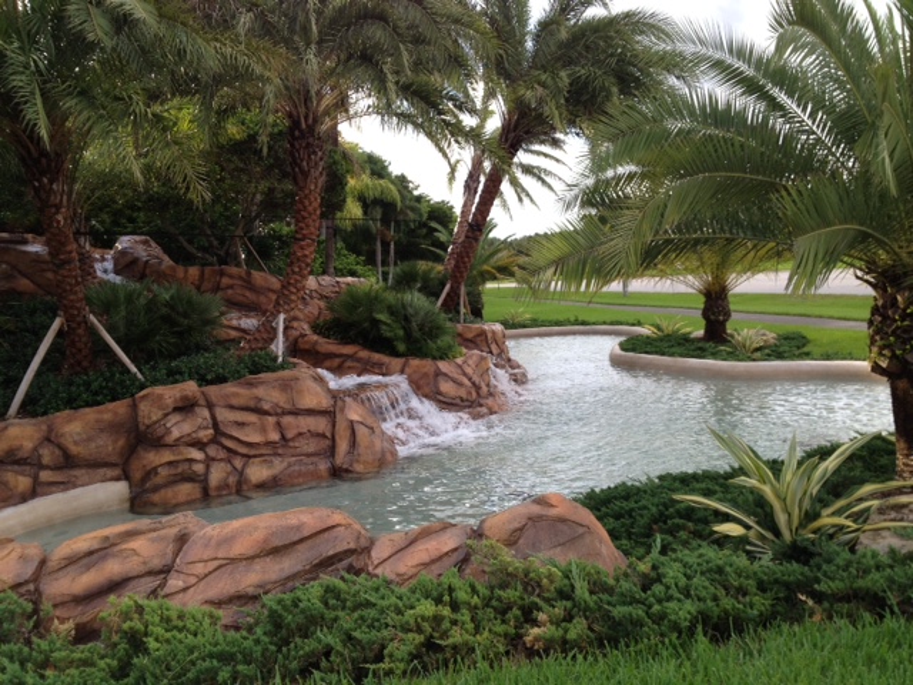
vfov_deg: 40.7
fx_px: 923
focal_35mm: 35
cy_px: 342
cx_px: 456
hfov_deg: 52.6
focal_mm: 4.28
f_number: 2.4
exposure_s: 1/347
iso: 50
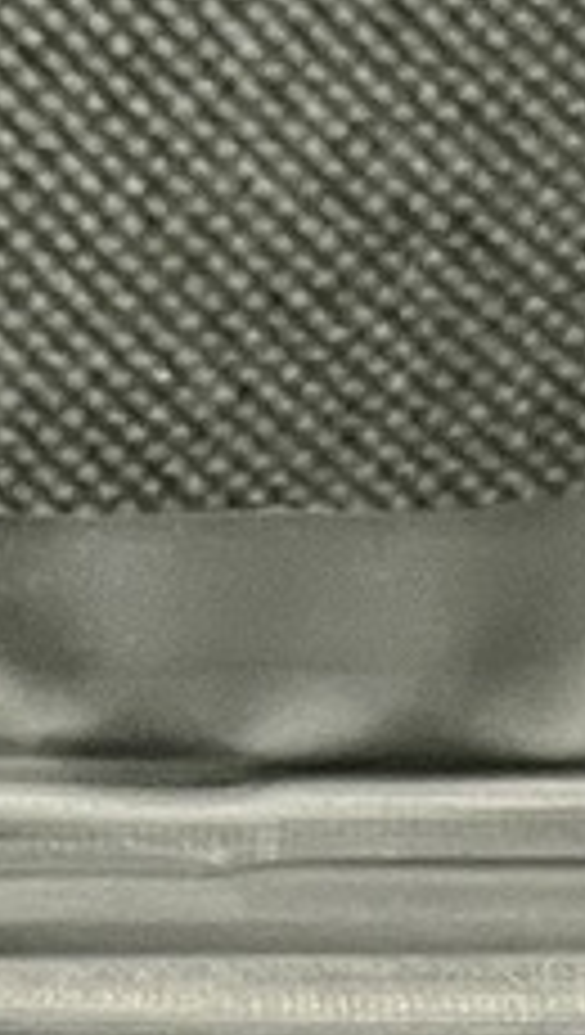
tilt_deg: -35.3
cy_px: 2853
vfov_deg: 9.6
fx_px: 5111
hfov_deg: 6.4
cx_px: 1143
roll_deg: +0.5
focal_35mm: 186
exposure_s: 1/50
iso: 250
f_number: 1.6
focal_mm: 5.1
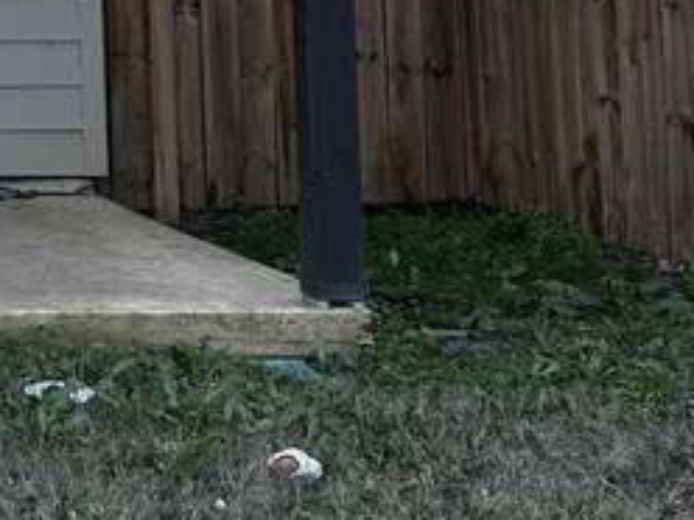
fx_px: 2486
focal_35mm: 124
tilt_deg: +2.3
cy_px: -280
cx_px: -831
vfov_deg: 11.4
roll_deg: +0.4
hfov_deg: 13.0
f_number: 1.78
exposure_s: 1/756
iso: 80
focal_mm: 6.76
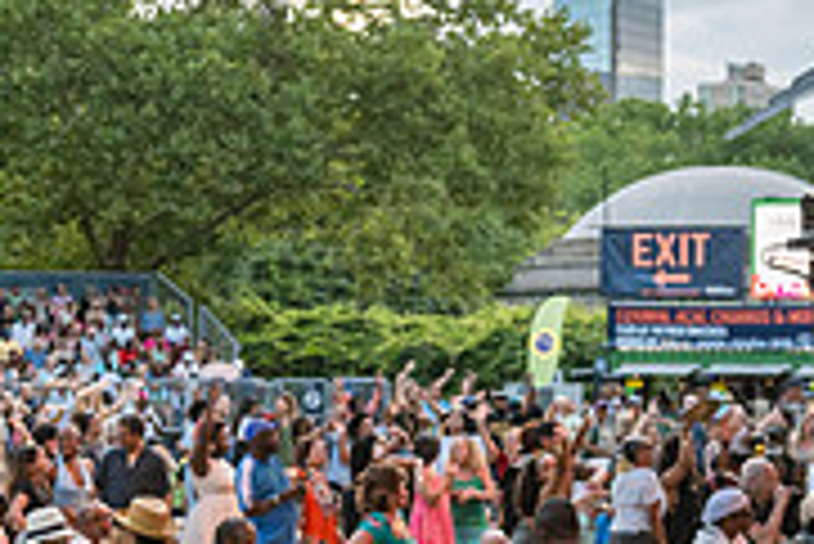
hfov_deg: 18.2
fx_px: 2534
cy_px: 434
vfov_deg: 12.2
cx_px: 270
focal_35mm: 112
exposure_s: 1/640
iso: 1250
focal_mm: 34
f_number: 4.5
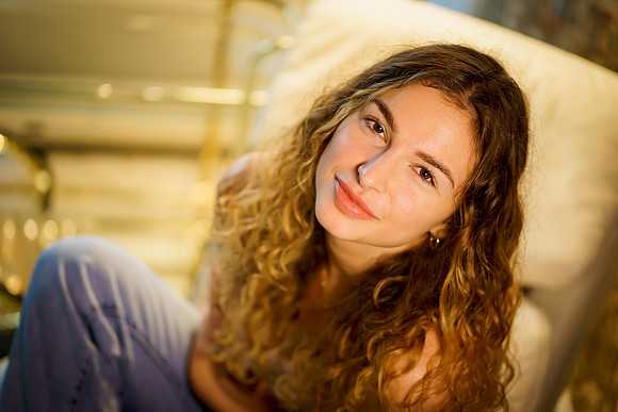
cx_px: 309
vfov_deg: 16.1
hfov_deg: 23.9
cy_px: 206
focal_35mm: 85
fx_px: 1459
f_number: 1.8
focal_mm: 85
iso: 320
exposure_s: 1/200
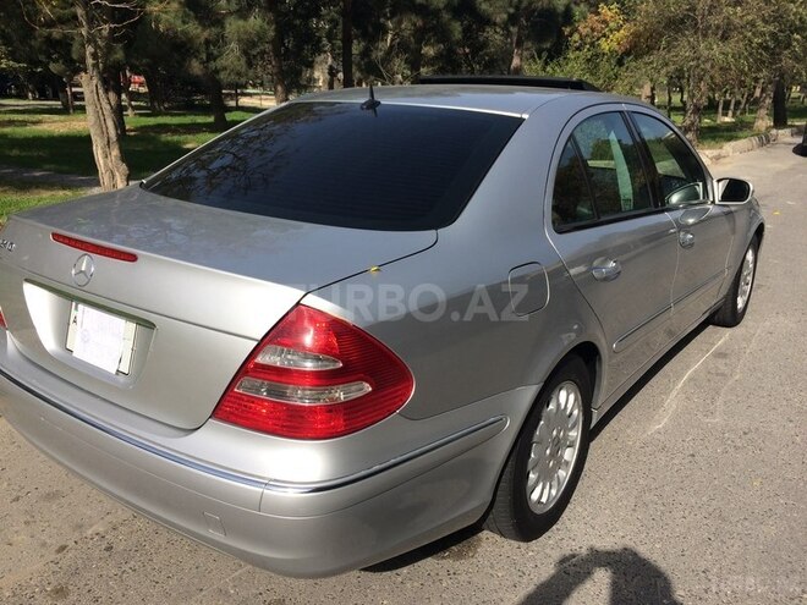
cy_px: 302
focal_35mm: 29
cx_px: 404
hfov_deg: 61.7
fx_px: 676
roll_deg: -2.6
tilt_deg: -19.1
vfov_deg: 48.2
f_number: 2.2
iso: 32
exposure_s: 1/1866
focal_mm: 4.15
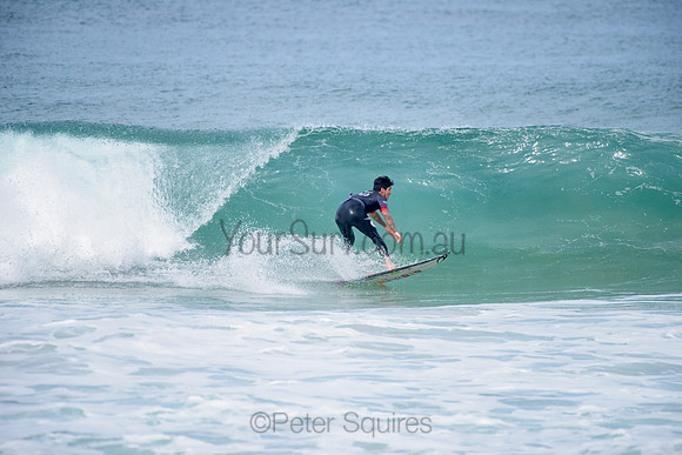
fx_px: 9474
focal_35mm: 500
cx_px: 341
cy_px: 228
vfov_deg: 2.8
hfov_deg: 4.1
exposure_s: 1/2000
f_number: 5.6
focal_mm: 500
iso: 250
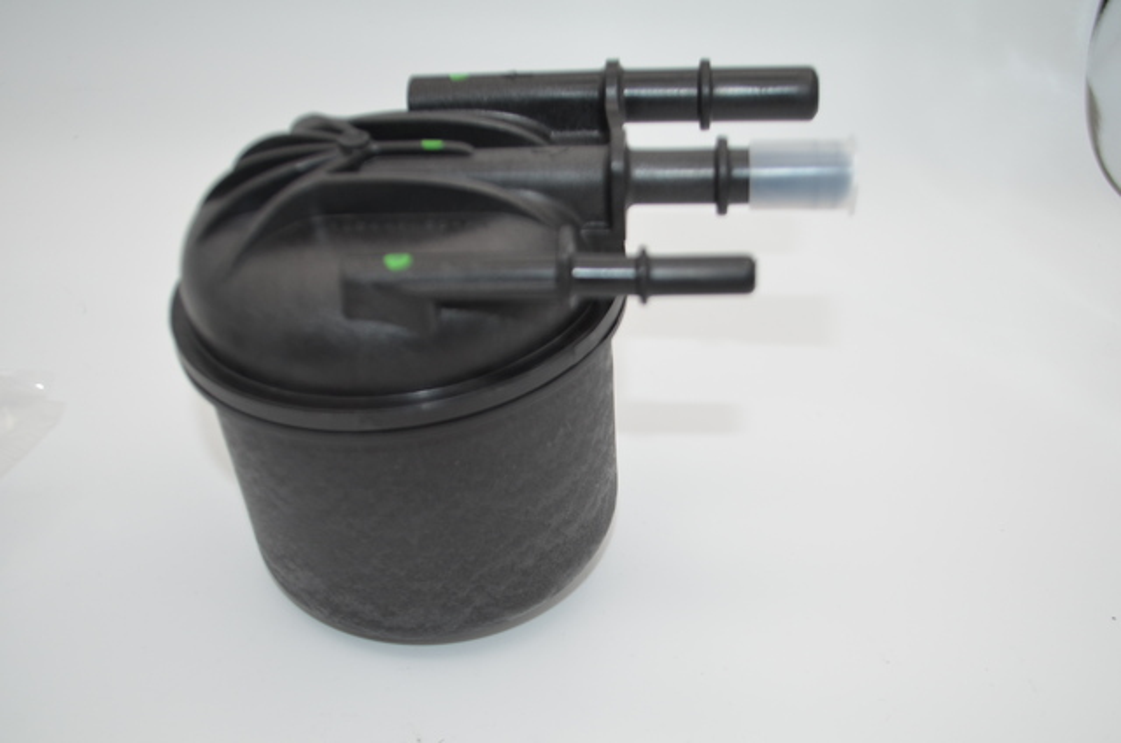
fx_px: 1305
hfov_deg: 46.5
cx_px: 560
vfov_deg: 31.8
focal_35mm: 42
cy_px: 372
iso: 400
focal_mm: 28
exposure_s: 1/160
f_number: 4.5
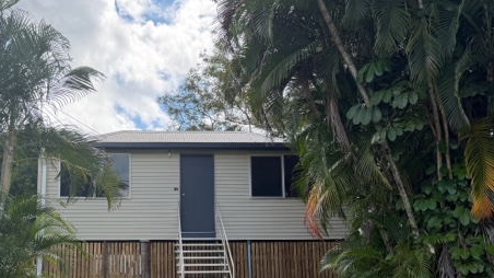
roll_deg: +1.1
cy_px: 185
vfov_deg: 31.7
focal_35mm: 37
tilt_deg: +8.0
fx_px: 485
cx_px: 168
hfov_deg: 53.1
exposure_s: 1/2801
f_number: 1.78
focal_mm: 6.76
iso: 100
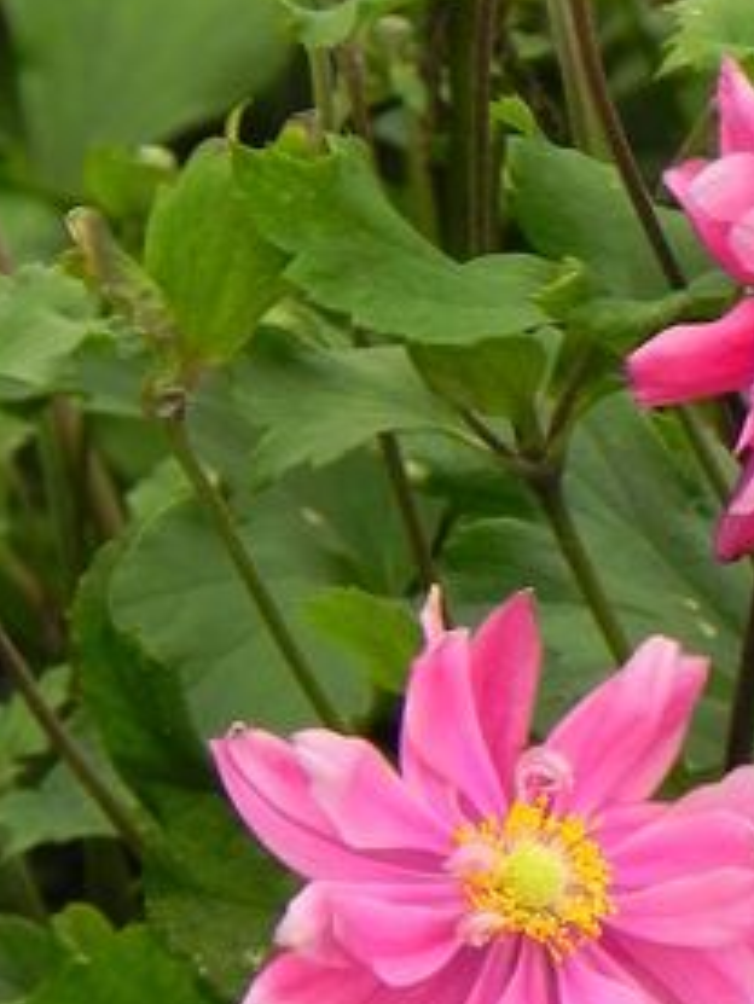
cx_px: 1055
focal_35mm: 839
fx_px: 24348
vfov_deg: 2.4
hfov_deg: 1.8
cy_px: 43
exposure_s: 1/200
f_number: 5
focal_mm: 51.8
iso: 160
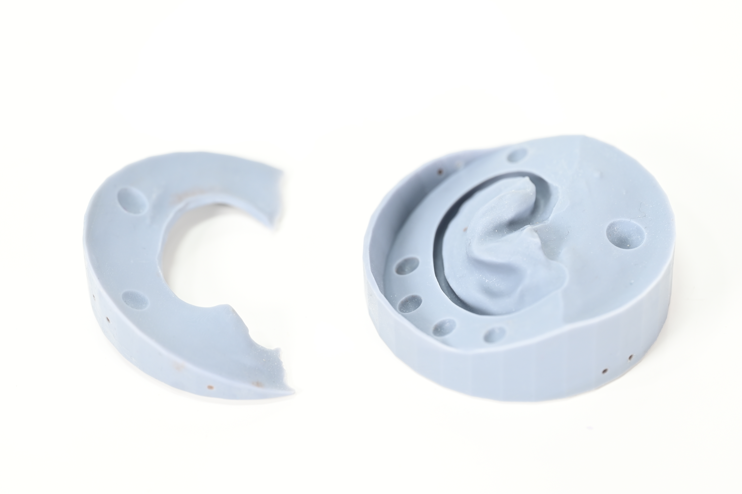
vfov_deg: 13.0
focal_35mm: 105
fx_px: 2163
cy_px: 247
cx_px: 371
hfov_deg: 19.5
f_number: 4
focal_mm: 105
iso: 400
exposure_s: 1/50
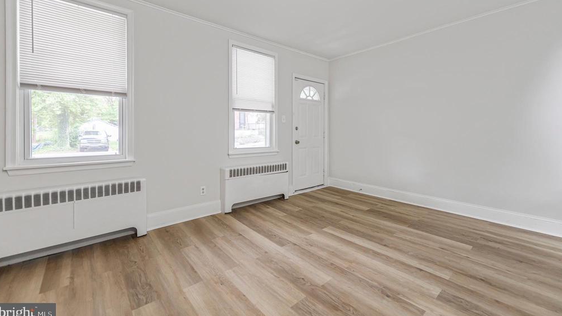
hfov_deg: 103.0
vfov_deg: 70.1
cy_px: 132
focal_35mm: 15
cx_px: 282
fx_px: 224
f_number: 2.8
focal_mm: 14
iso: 800
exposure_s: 1/125
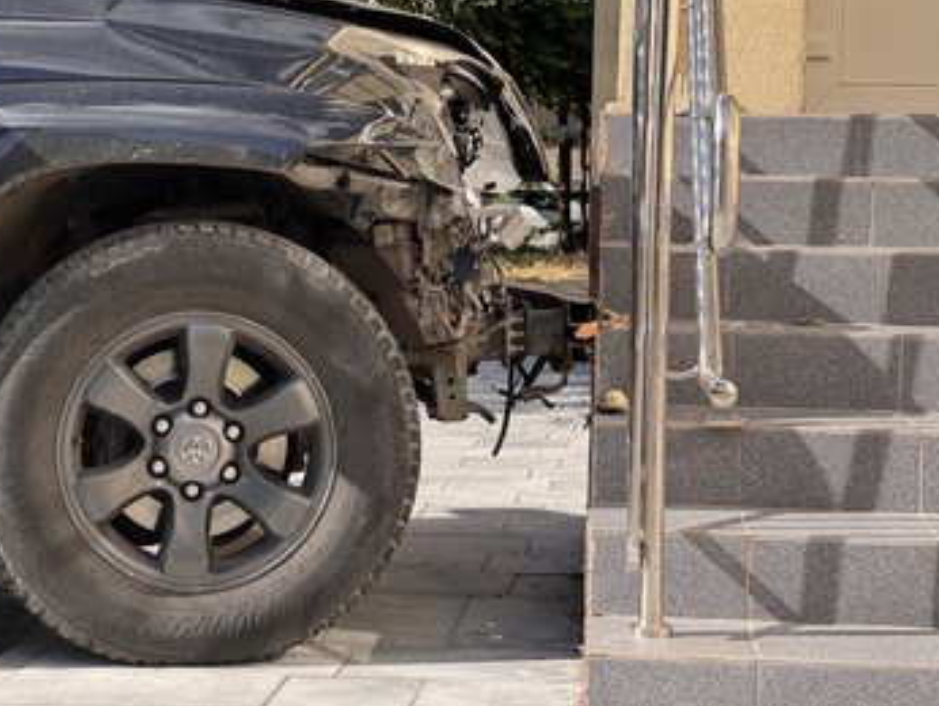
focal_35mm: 89
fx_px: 2416
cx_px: 415
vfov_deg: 16.6
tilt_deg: -3.0
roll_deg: -1.7
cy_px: 307
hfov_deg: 22.0
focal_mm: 9
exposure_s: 1/329
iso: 25
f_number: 2.8
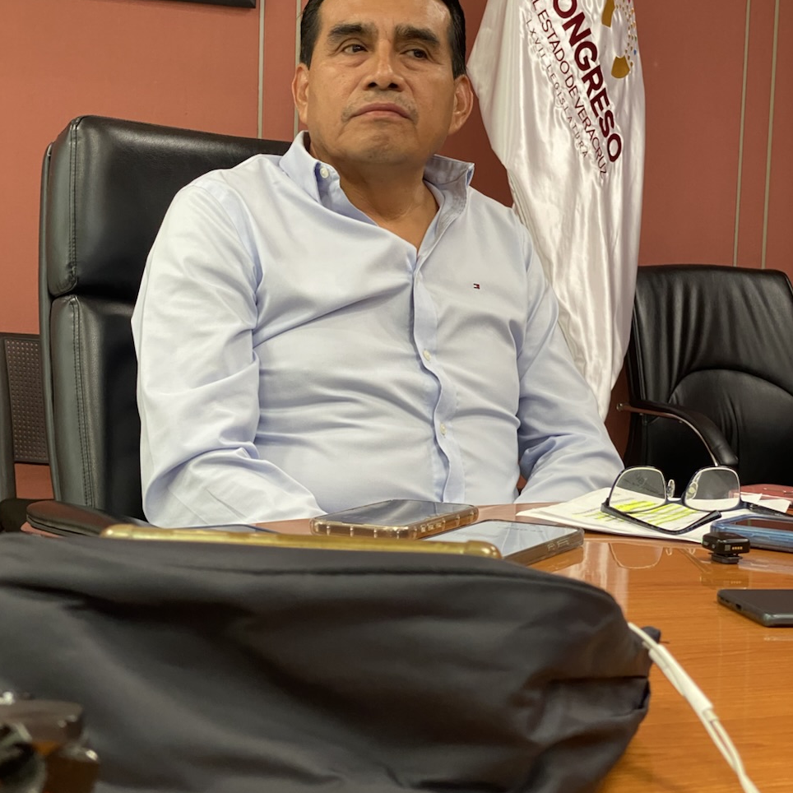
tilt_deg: -4.4
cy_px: 382
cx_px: 394
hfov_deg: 27.7
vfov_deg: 27.7
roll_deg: -1.9
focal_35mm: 62
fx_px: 1607
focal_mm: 6
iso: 160
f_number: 2
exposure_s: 1/60
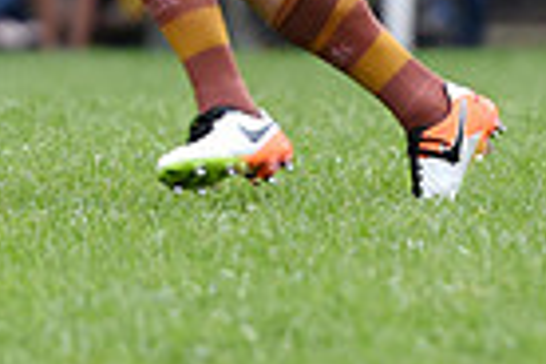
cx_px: -340
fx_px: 19109
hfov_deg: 1.6
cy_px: -374
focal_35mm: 1260
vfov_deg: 1.1
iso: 800
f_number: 3.5
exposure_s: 1/1000
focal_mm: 200
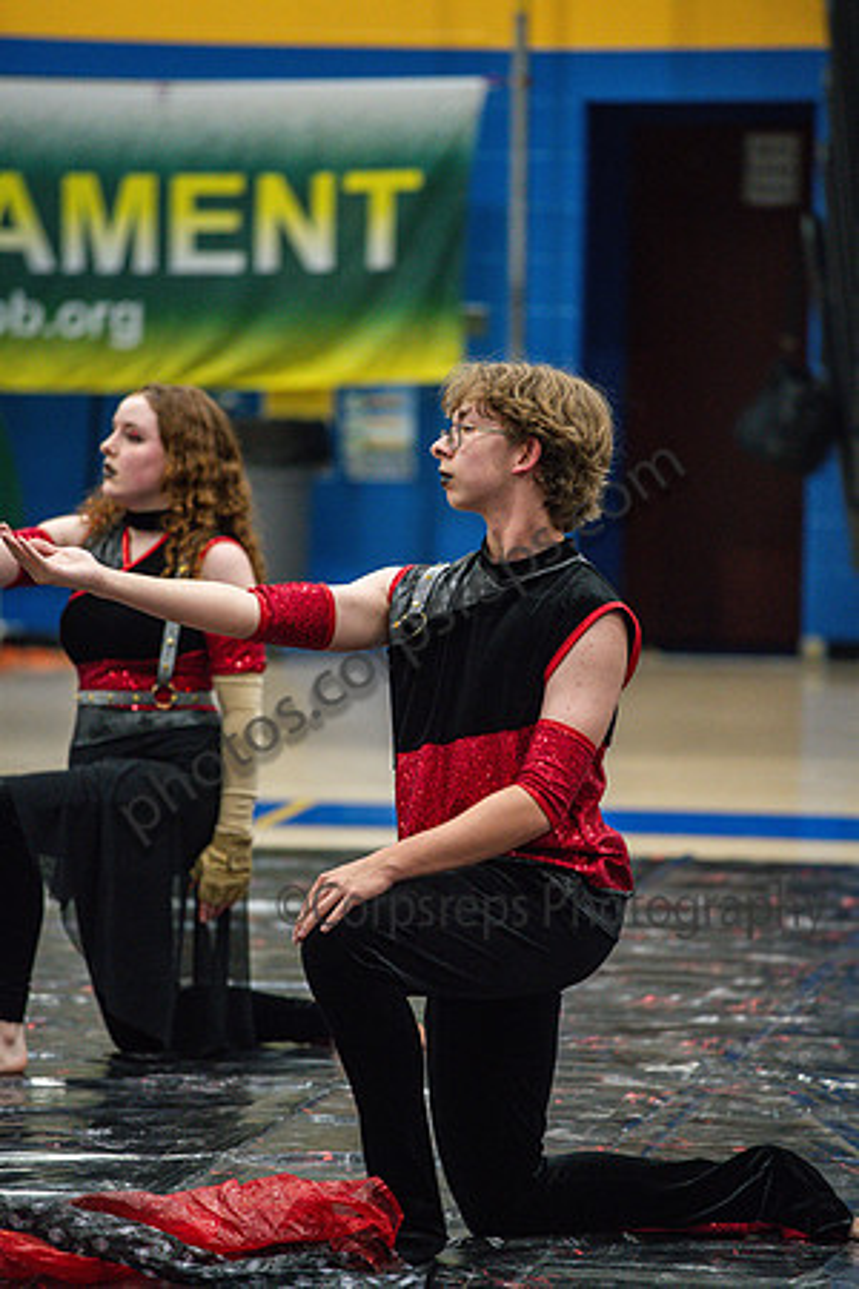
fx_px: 7158
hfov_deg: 6.9
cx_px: 430
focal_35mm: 200
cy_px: 644
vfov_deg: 10.3
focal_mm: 200
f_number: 4
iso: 6400
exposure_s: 1/500
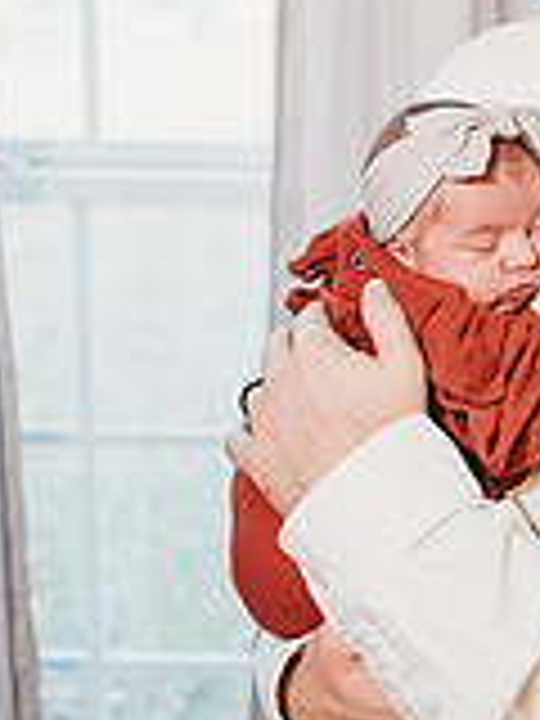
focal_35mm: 65
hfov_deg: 21.2
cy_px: -22
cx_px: 626
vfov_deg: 27.8
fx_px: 1352
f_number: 1.8
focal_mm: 24
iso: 1600
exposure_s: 1/160
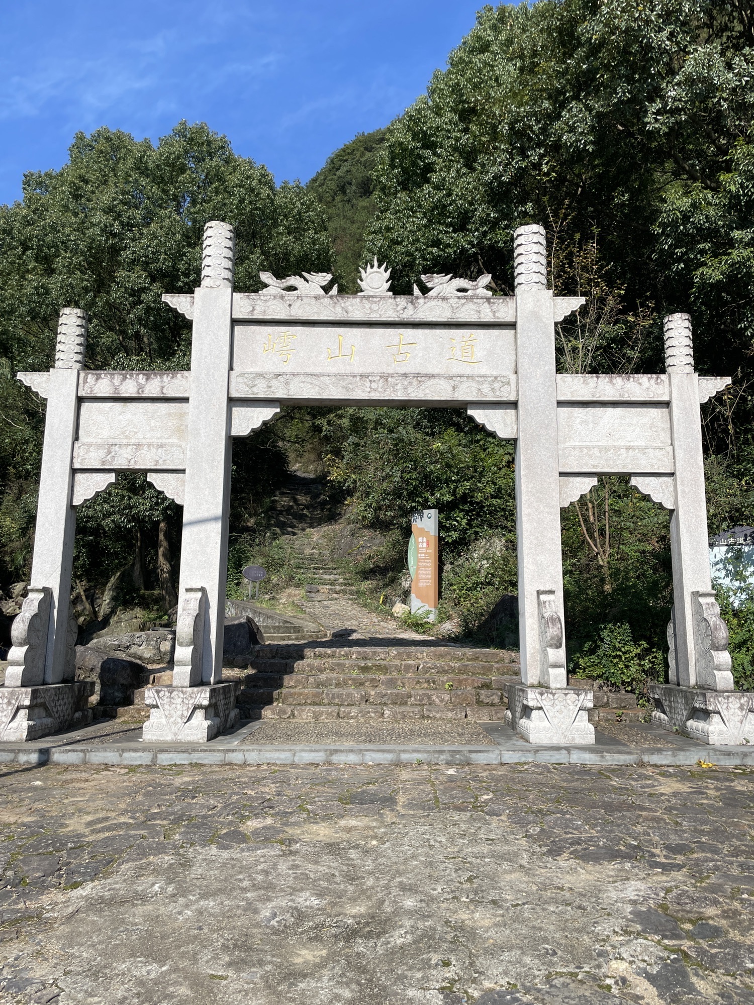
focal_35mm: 26
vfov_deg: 67.3
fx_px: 755
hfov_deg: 53.1
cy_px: 502
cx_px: 377
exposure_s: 1/3731
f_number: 1.6
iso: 32
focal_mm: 4.2
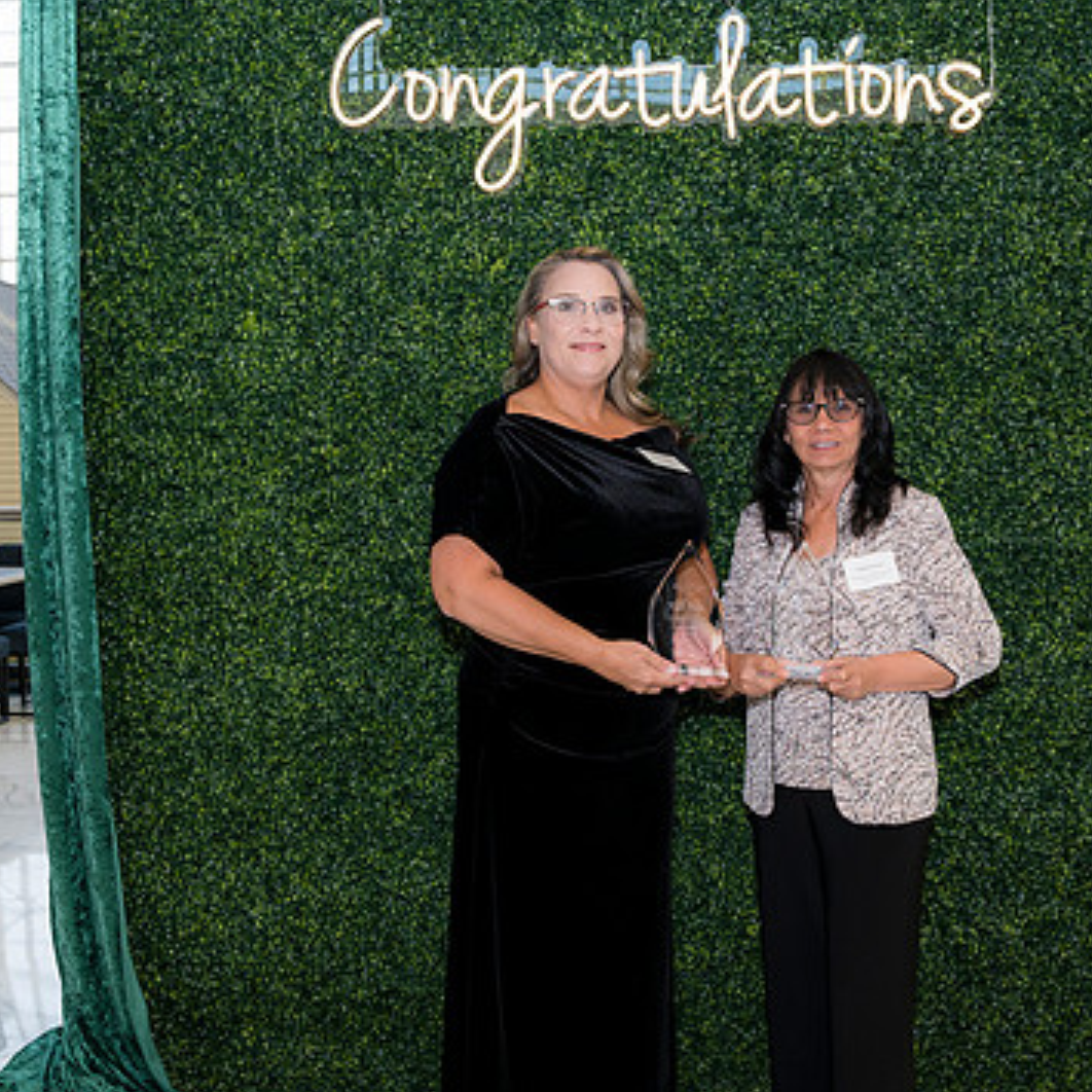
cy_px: 591
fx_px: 1392
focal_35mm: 39
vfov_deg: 42.8
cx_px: 688
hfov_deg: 42.5
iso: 400
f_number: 5
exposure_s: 1/160
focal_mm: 28
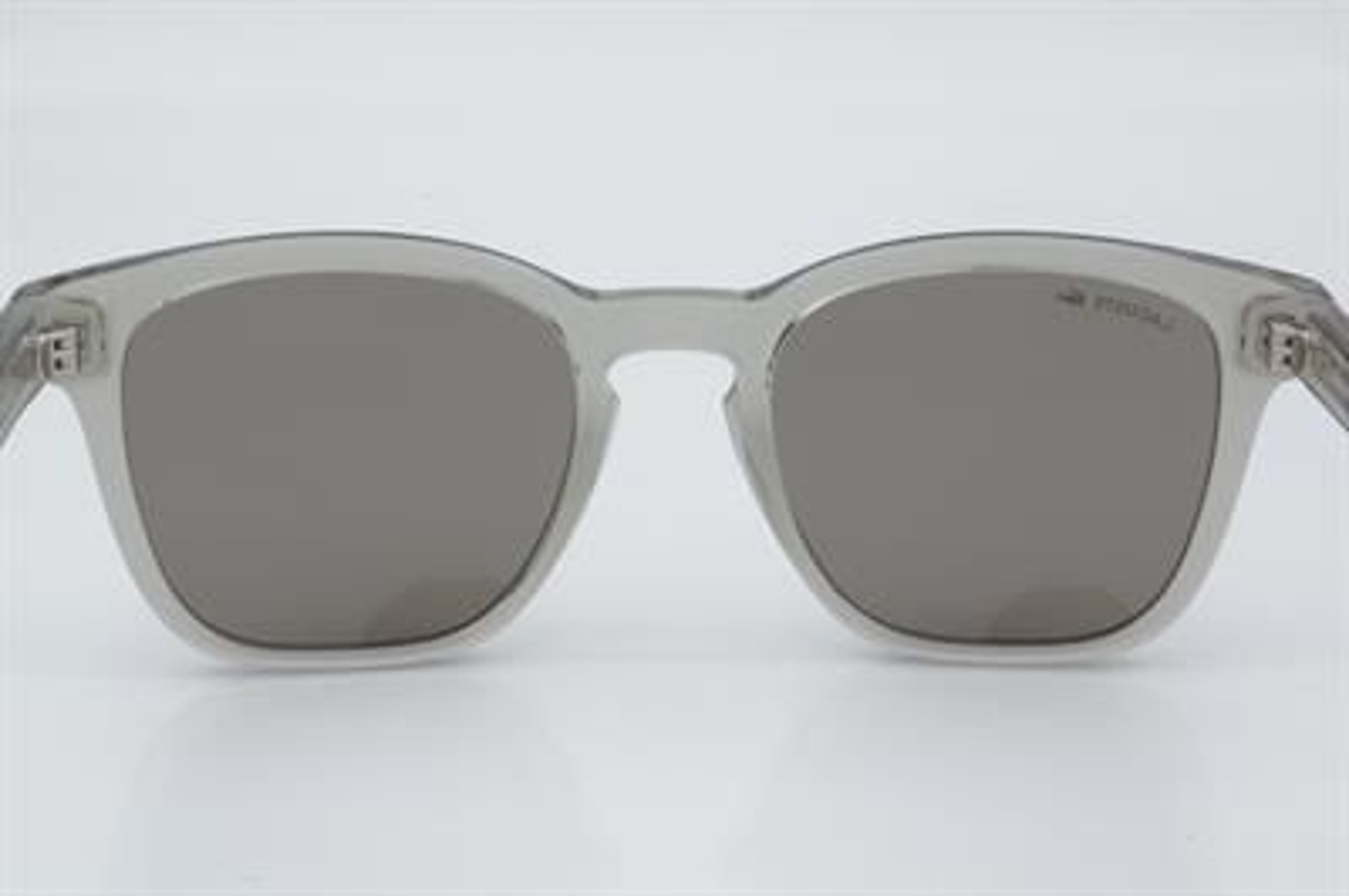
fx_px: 3089
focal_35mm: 82
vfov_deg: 16.5
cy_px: 448
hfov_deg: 24.6
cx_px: 674
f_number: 32
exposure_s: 1/3
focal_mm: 55
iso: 100
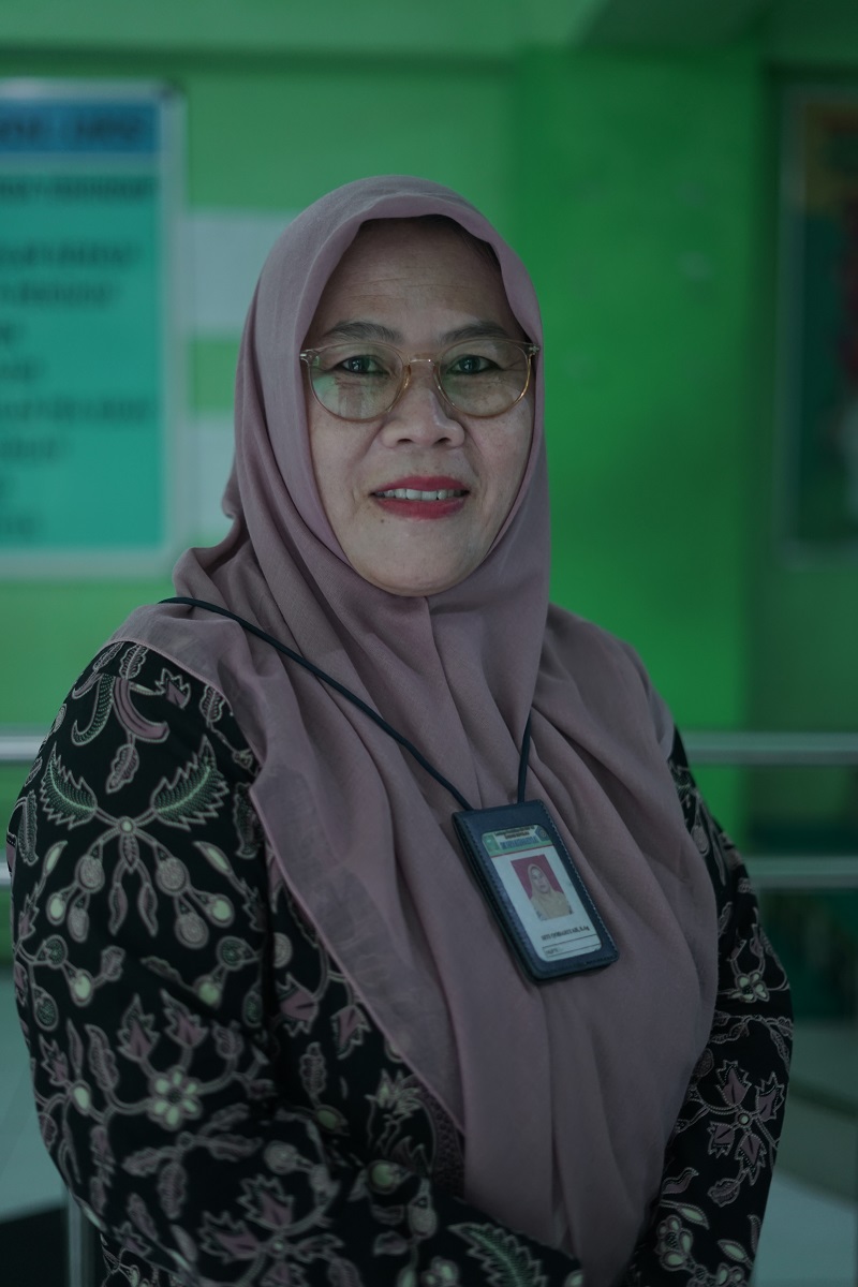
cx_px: 429
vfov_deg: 39.6
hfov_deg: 27.0
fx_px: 1787
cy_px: 644
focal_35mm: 50
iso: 500
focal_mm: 50
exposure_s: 1/100
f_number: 1.8
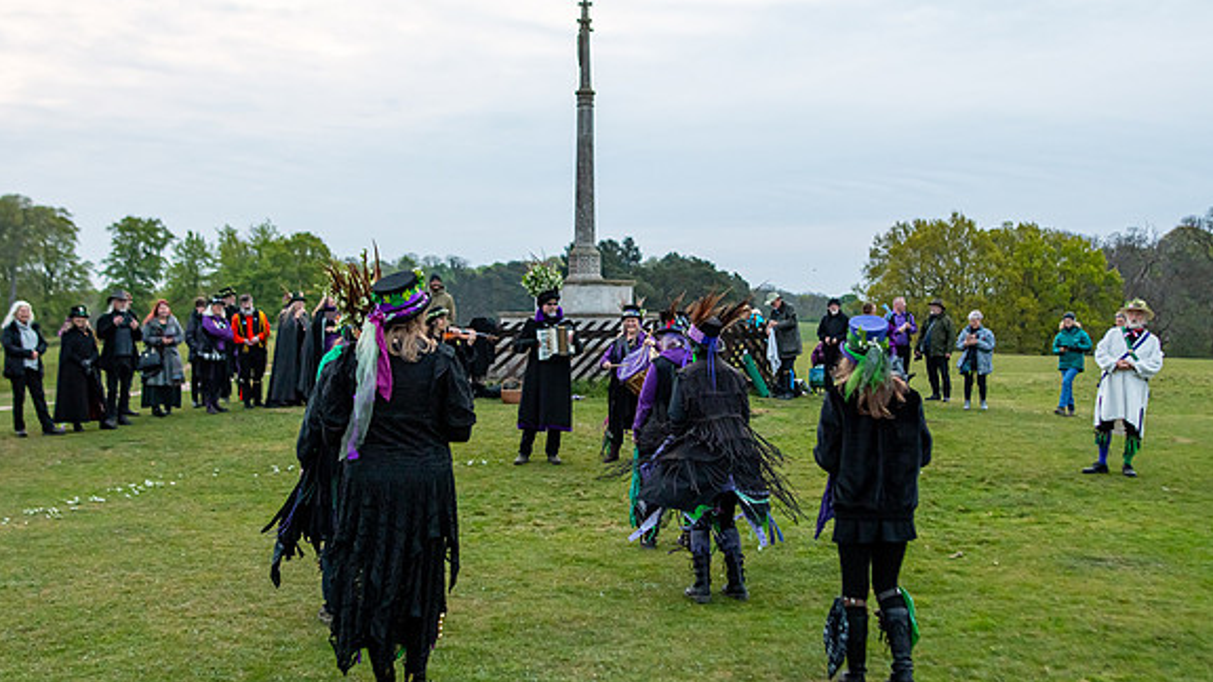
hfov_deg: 52.8
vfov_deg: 31.2
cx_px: 604
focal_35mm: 38
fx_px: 1222
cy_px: 350
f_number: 2.5
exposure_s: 1/400
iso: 640
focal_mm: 24
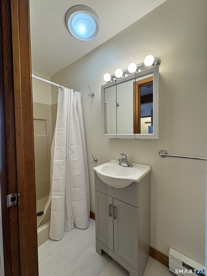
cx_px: 104
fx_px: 112
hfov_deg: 85.7
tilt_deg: -1.6
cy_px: 138
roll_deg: +0.3
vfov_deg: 102.1
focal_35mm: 14
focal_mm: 2.22
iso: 100
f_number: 2.2
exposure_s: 1/120
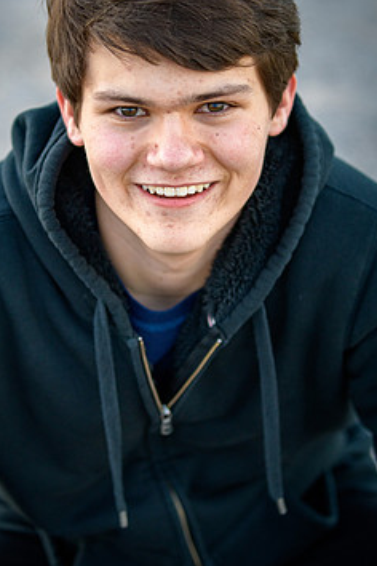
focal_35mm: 89
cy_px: 251
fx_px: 1398
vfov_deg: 22.9
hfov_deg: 15.3
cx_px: 147
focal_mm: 70
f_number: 2.8
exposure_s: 1/400
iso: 250
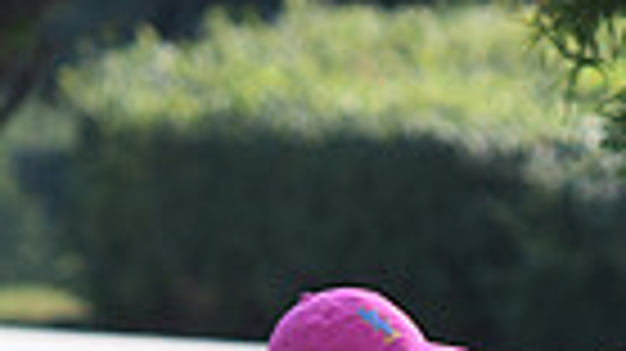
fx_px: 29479
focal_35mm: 1777
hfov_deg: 1.2
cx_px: 441
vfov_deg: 0.7
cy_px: 810
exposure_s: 1/800
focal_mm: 350
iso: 640
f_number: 6.3
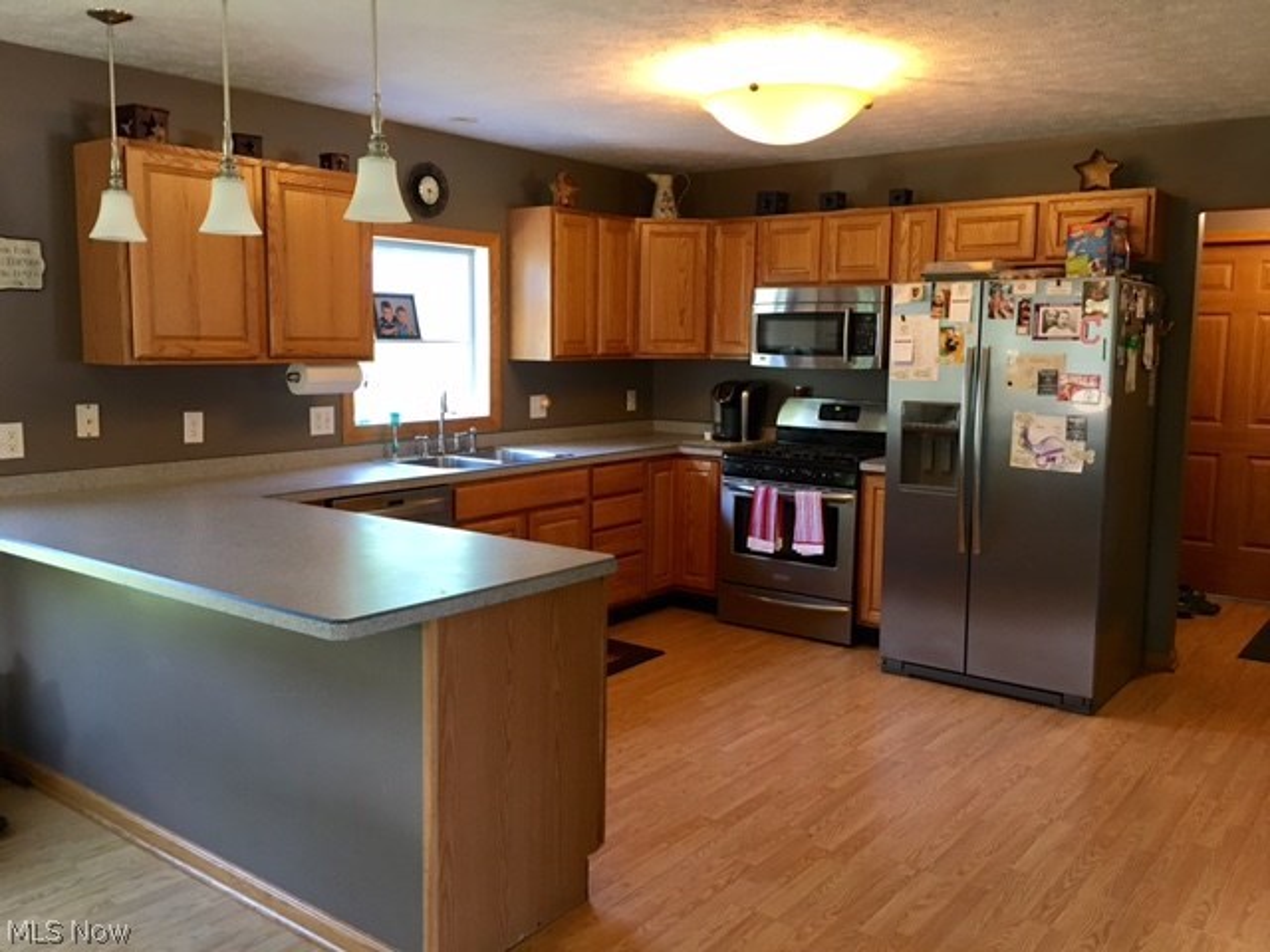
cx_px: 635
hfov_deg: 61.7
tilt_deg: -7.1
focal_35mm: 29
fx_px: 1064
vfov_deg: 48.2
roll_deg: +0.1
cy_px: 476
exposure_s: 1/15
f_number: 2.2
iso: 50
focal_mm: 4.15
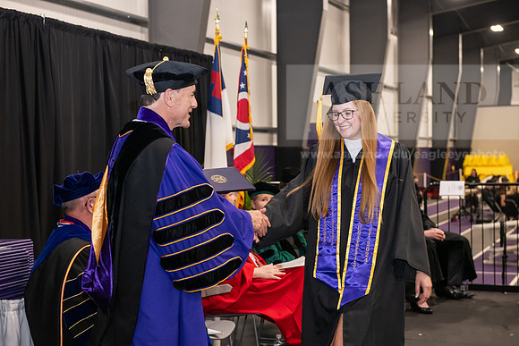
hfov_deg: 32.4
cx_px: 260
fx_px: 894
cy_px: 173
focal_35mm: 62
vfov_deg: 21.9
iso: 2500
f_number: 5
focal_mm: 62
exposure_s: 1/125
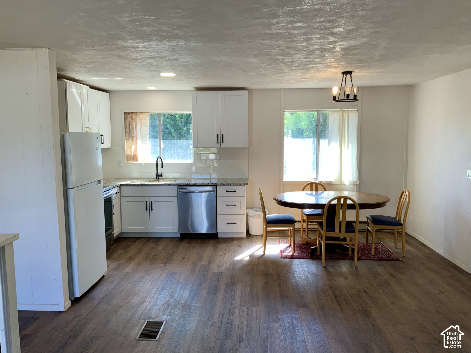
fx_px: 395
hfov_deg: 61.7
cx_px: 236
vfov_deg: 48.2
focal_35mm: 29
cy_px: 176
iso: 32
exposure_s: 1/120
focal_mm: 3
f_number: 1.8
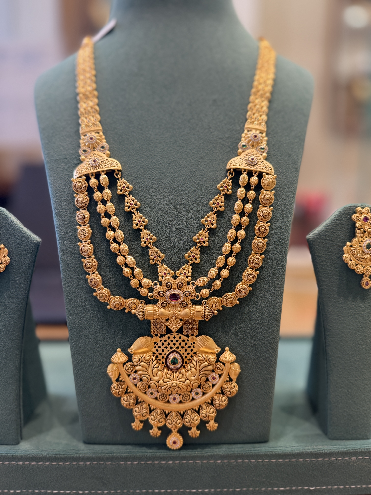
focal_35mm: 24
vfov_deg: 71.6
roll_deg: -0.3
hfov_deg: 56.8
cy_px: 248
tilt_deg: -7.9
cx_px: 186
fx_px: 343
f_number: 1.78
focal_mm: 6.76
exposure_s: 1/100
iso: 125
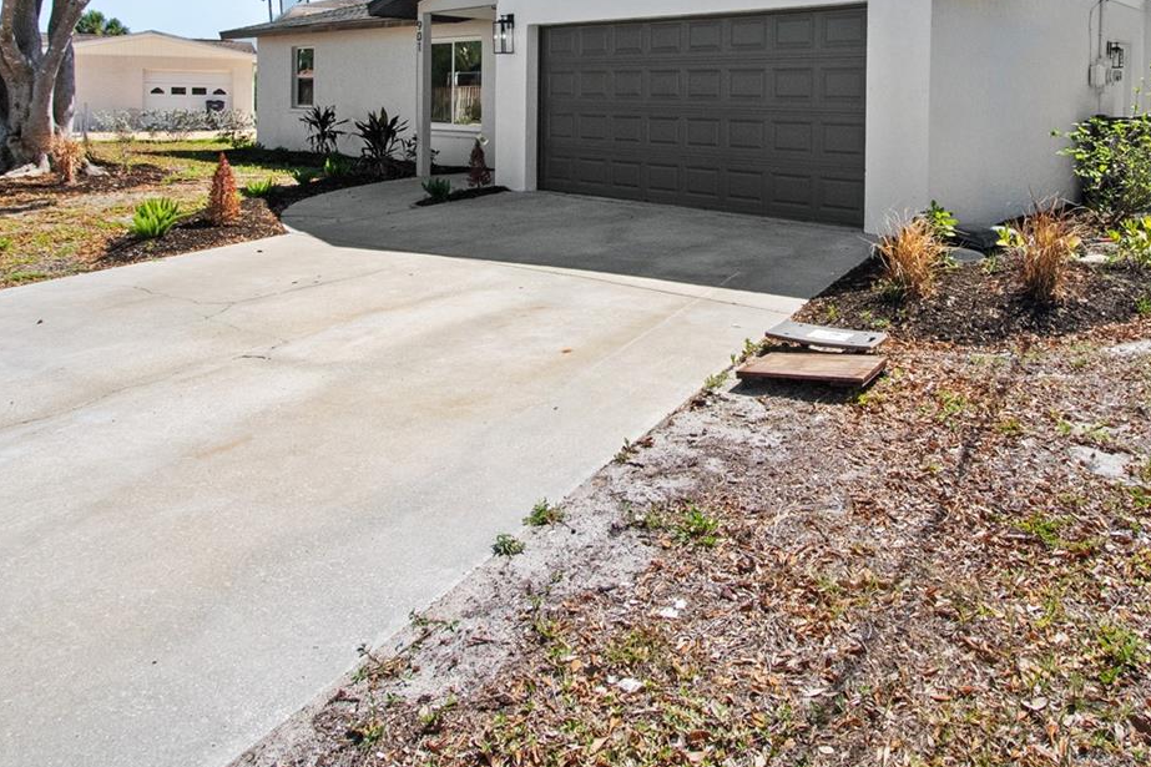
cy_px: 113
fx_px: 831
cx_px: 711
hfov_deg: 68.4
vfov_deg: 46.0
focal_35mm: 26
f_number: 7.1
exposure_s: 1/1000
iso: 800
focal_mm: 10
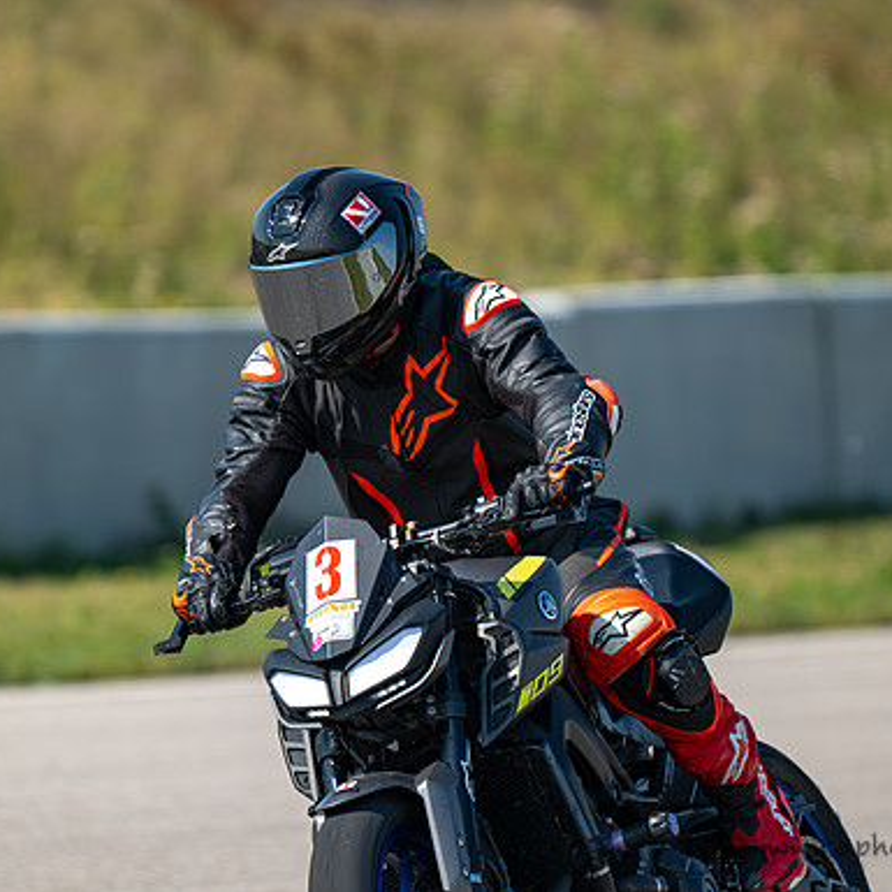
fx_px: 18687
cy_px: 446
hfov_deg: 2.7
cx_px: 401
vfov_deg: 2.7
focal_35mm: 641
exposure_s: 1/1250
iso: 250
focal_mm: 500
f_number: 6.3
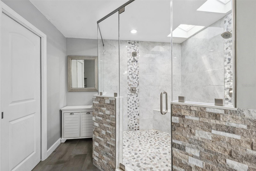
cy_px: 86
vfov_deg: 81.2
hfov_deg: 104.3
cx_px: 128
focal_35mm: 14
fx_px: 100
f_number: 8
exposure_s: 1/6
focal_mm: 14
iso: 400
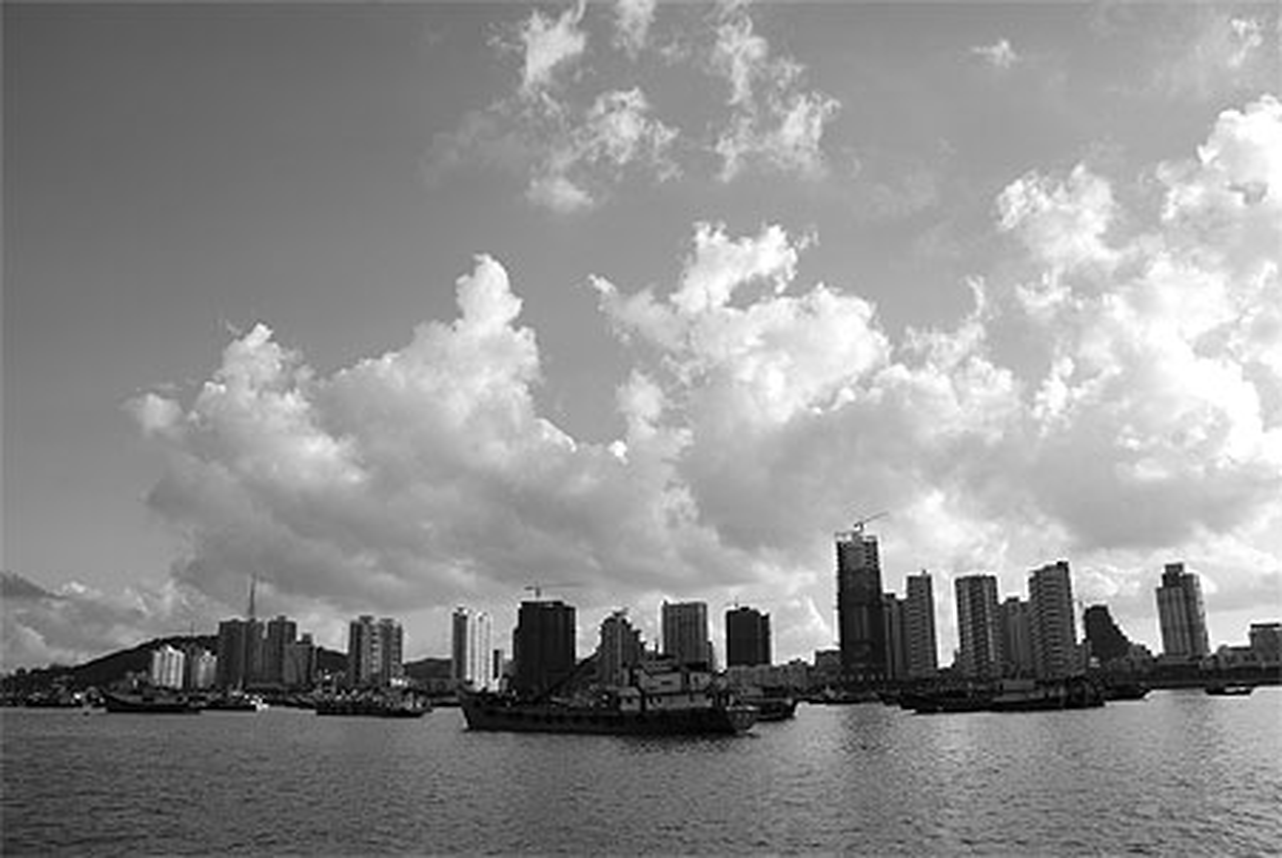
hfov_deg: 67.3
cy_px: 429
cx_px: 641
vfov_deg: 48.0
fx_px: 962
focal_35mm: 27
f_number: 8
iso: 100
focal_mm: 18
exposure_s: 1/250
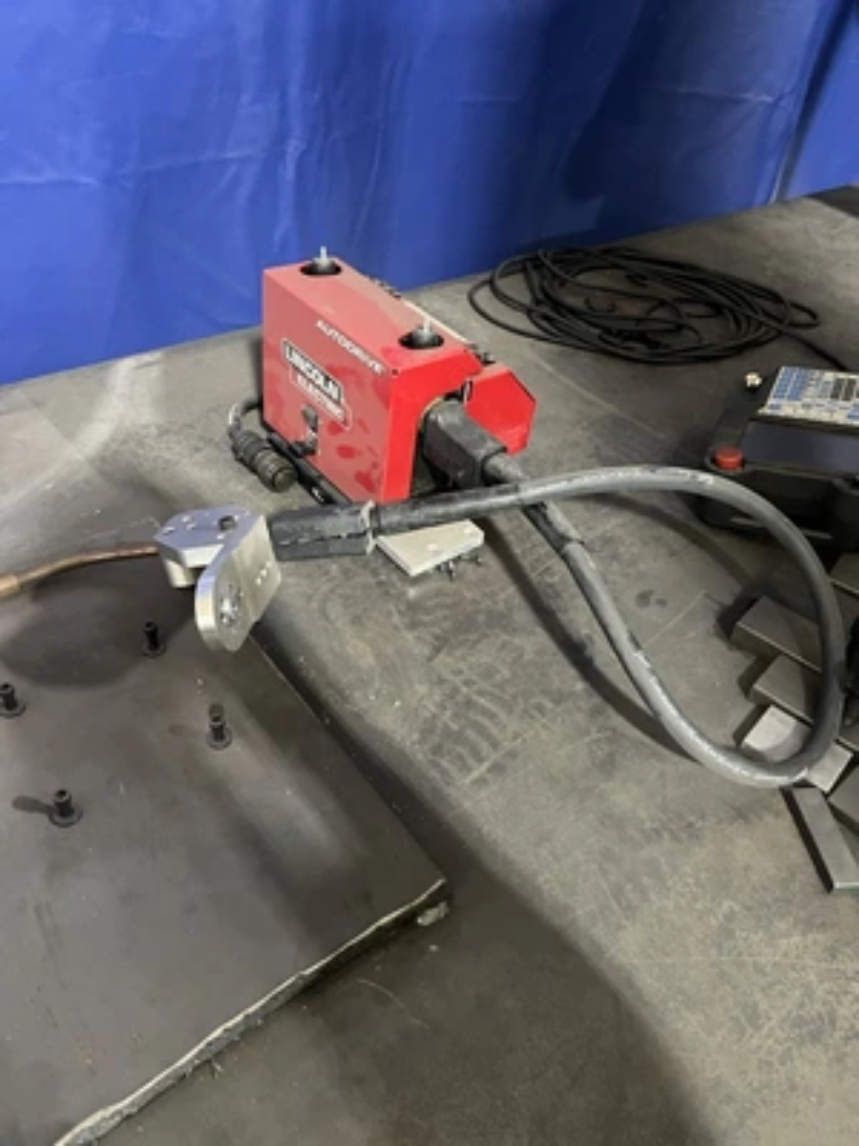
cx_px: 430
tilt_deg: -41.3
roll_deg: -6.8
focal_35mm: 26
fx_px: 860
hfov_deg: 53.1
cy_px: 573
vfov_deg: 67.3
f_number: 1.6
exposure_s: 1/30
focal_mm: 5.1
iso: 640
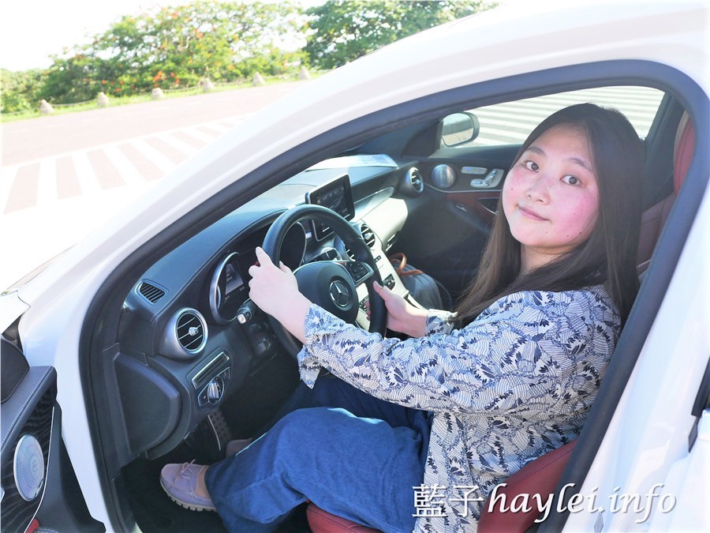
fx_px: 615
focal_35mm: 30
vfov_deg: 46.8
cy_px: 266
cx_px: 355
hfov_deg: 60.0
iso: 200
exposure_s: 1/320
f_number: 3.2
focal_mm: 15
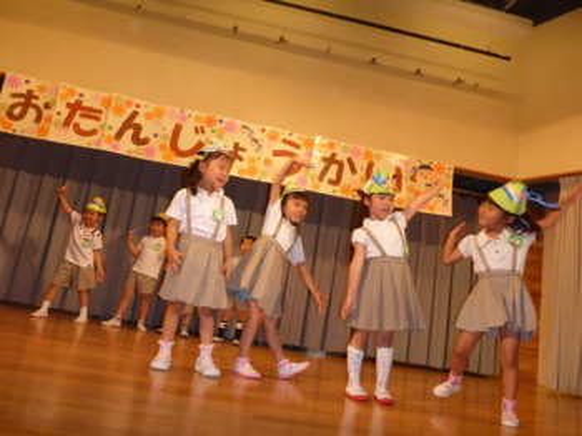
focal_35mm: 28
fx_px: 470
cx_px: 291
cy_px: 218
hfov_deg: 63.5
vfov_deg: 49.7
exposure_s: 1/60
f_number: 3.3
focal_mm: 4.9
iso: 250
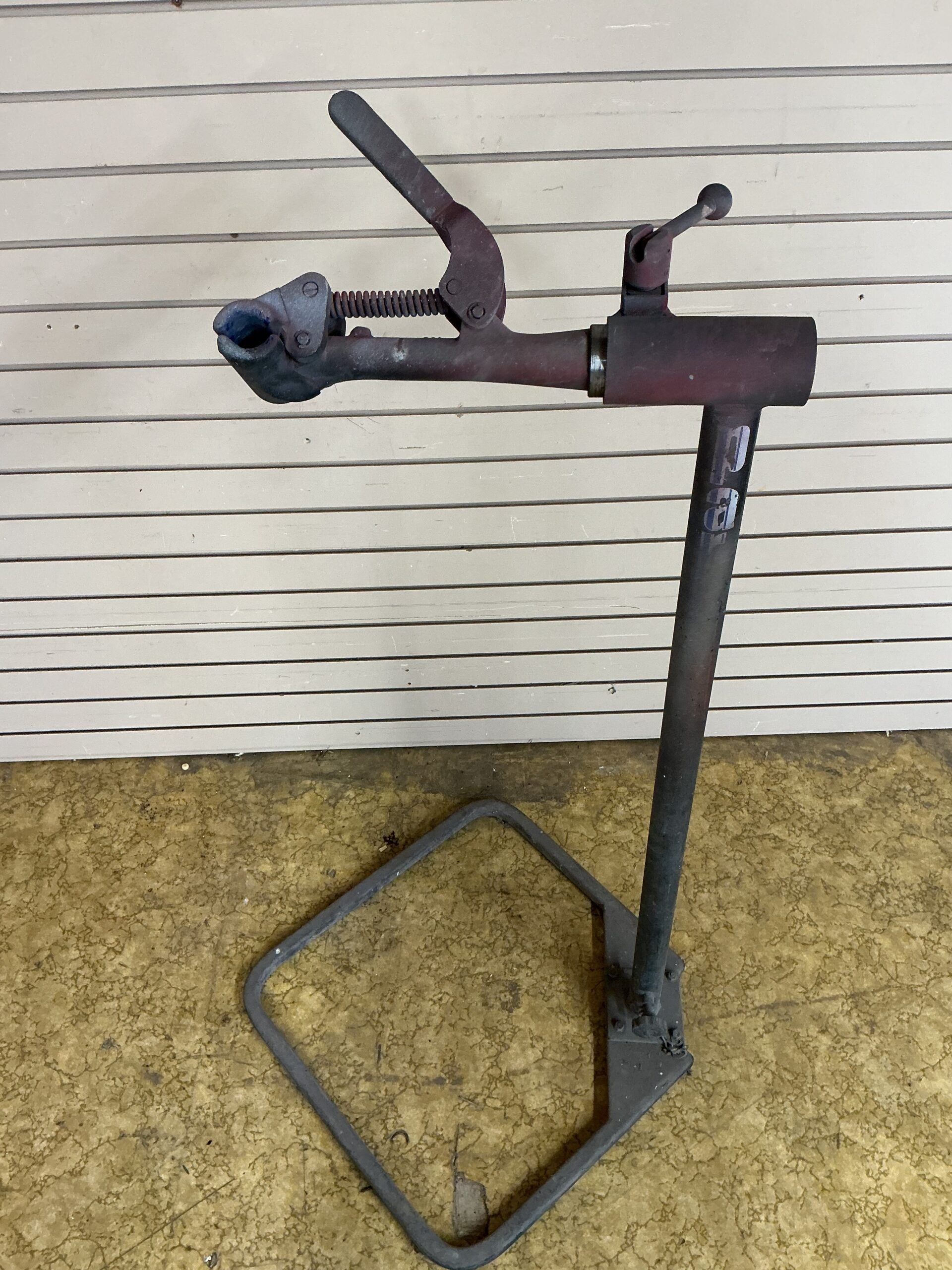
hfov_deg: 48.2
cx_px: 476
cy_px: 635
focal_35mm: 29
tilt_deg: -46.9
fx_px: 1063
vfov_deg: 61.7
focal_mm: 3
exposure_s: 1/60
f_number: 1.8
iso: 125
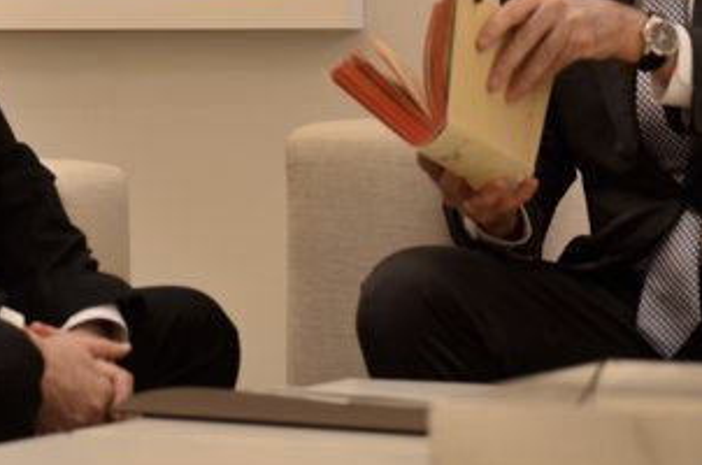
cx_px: 305
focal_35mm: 178
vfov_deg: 7.7
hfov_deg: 11.6
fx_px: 3464
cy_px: 59
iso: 500
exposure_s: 1/100
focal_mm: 52
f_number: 2.8
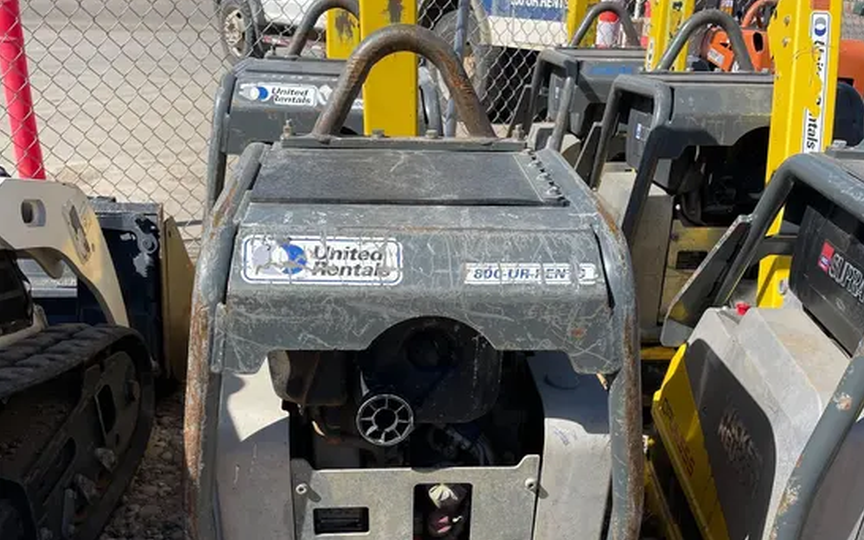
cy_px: 503
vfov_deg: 32.4
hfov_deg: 52.8
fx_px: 871
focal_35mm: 37
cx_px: 434
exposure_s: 1/3861
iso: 50
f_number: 1.6
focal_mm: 4.2
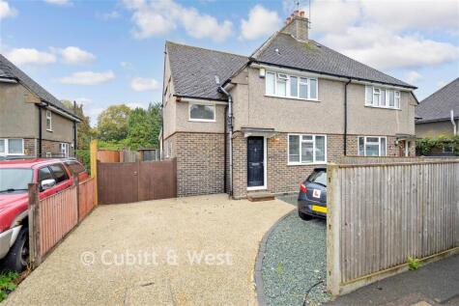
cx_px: 230
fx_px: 217
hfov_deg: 93.3
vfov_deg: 70.5
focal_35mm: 17
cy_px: 153
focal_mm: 17
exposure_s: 1/50
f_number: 4
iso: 100
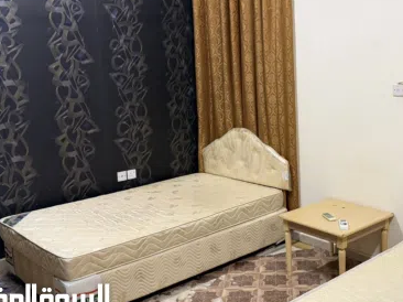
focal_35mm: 42
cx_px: 275
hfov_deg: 44.0
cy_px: 125
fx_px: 489
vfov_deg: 34.2
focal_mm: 6.76
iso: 400
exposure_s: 1/50
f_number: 1.78
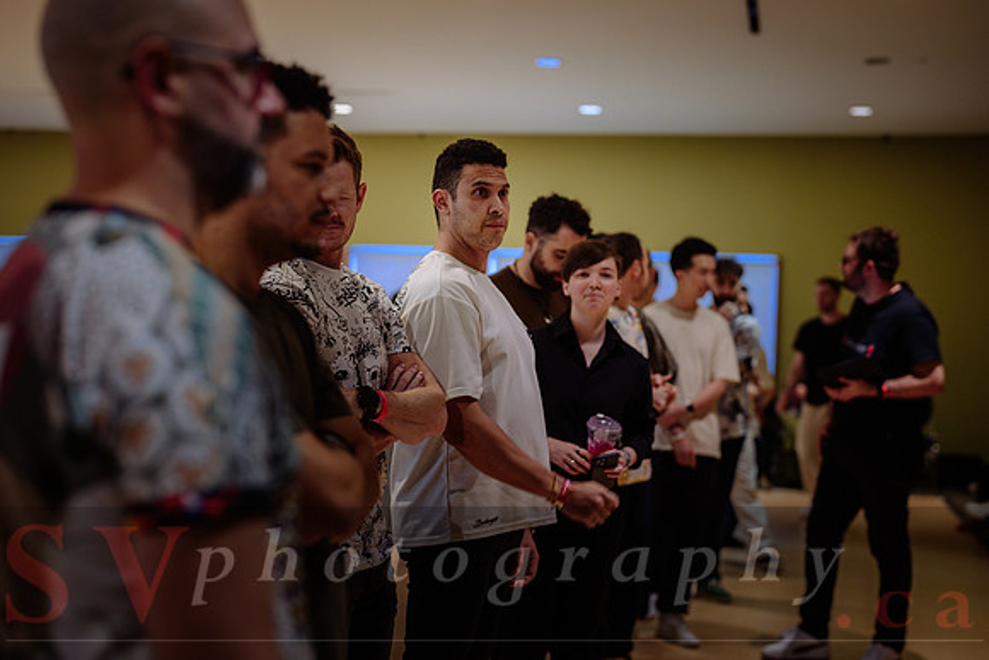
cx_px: 495
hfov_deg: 36.9
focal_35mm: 54
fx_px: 1481
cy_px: 317
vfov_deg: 25.1
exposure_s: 1/125
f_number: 1.8
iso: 500
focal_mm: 50
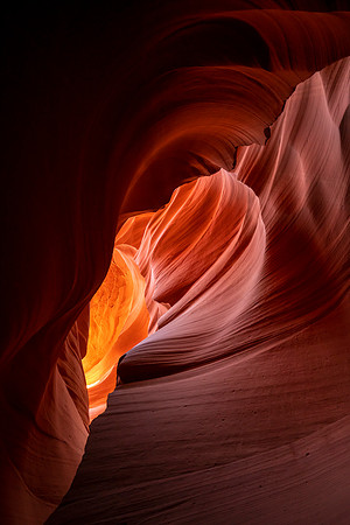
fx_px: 350
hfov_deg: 53.1
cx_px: 175
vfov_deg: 73.7
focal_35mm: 24
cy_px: 262
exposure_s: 1/80
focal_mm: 24
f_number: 4
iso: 2000
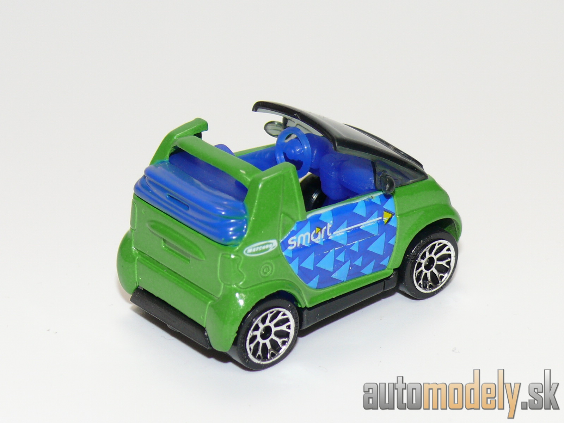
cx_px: 282
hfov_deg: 17.6
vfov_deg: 13.2
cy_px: 212
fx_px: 1825
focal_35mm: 112
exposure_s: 1/30
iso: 100
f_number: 4
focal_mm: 14.1
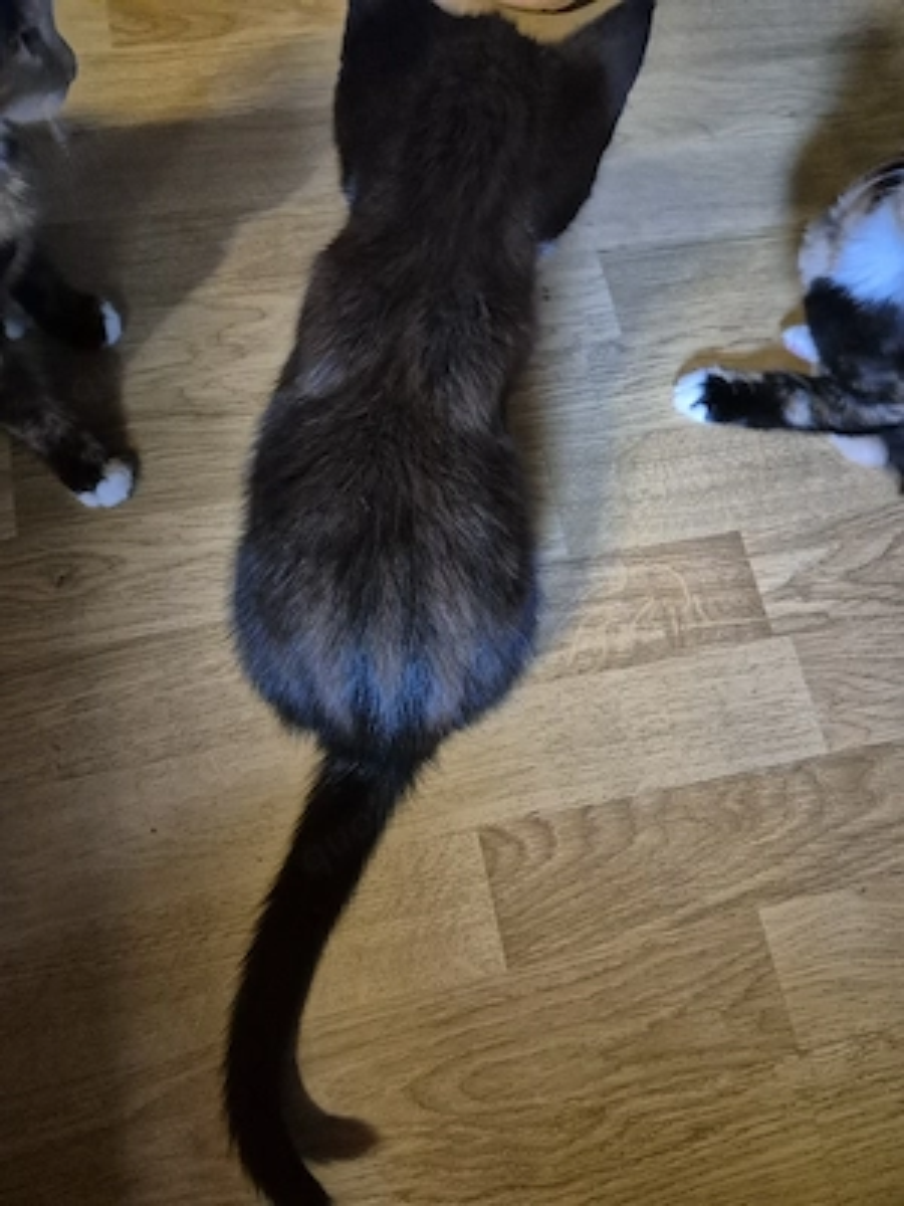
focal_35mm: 23
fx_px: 801
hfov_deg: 58.9
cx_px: 452
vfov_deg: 73.9
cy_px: 603
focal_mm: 5.4
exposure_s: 1/50
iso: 1600
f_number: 1.8
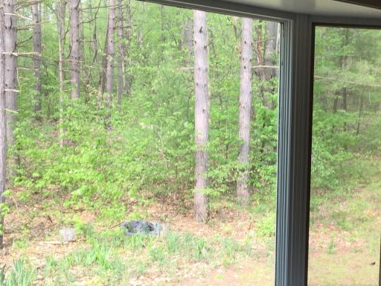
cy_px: 182
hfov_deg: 32.9
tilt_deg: -6.5
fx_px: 638
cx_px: 260
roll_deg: -1.0
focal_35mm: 58
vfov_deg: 25.1
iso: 25
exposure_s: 1/60
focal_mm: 4.15
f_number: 2.2
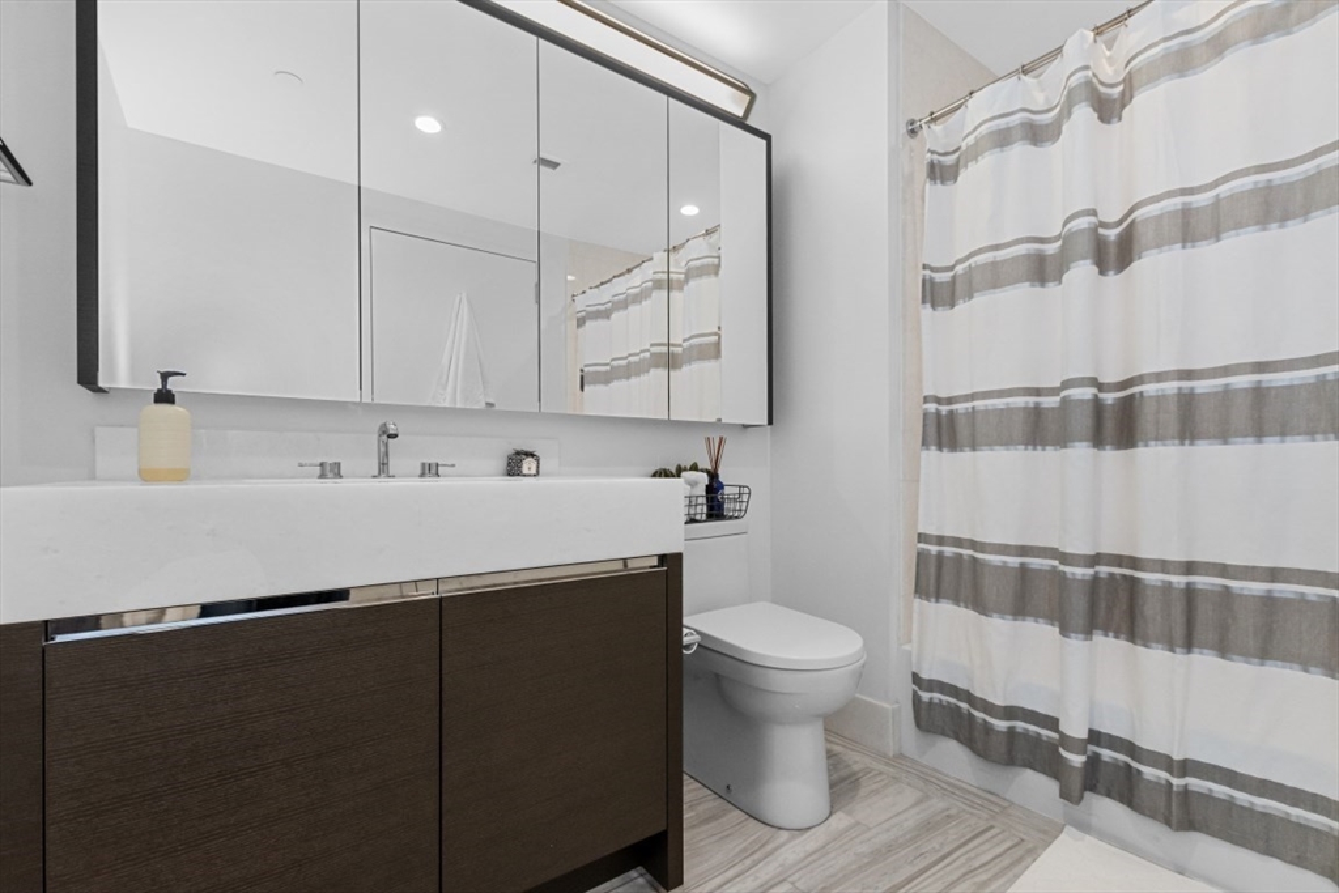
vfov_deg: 77.3
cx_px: 670
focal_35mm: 15
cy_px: 446
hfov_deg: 100.4
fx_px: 558
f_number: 8
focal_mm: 10
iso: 1250
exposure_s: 1/60
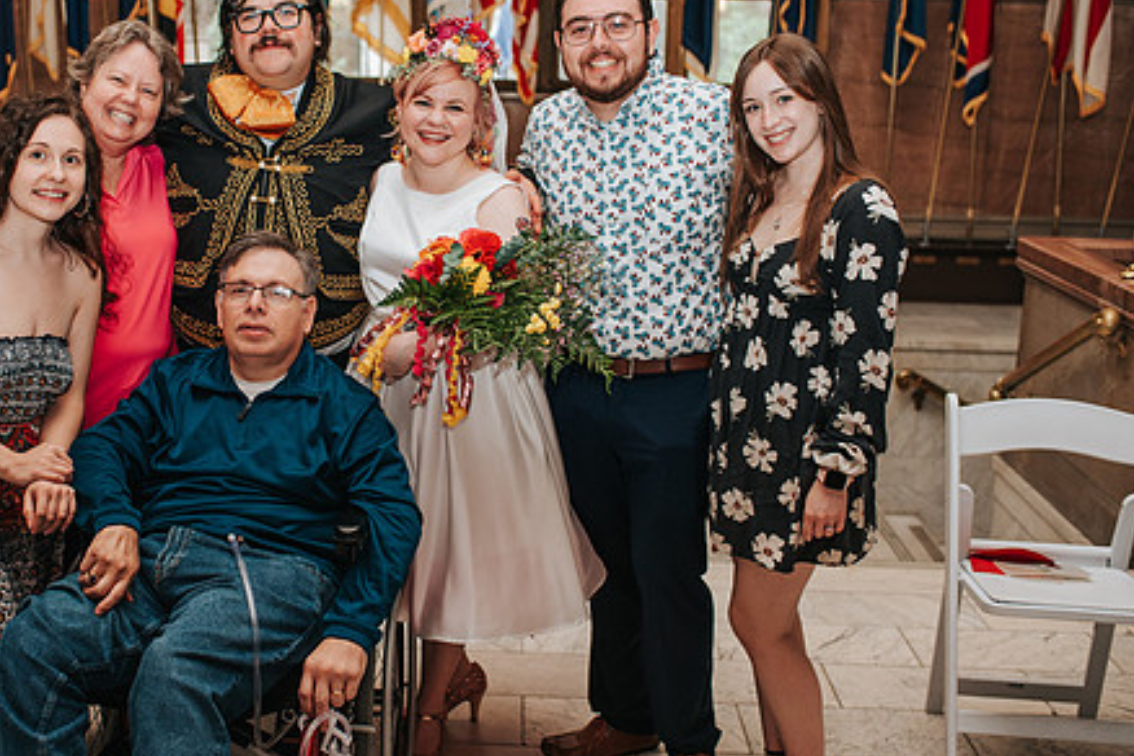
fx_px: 1480
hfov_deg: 41.5
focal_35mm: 47
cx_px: 394
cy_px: 361
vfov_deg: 28.6
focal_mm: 35
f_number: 3.2
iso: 1000
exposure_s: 1/200
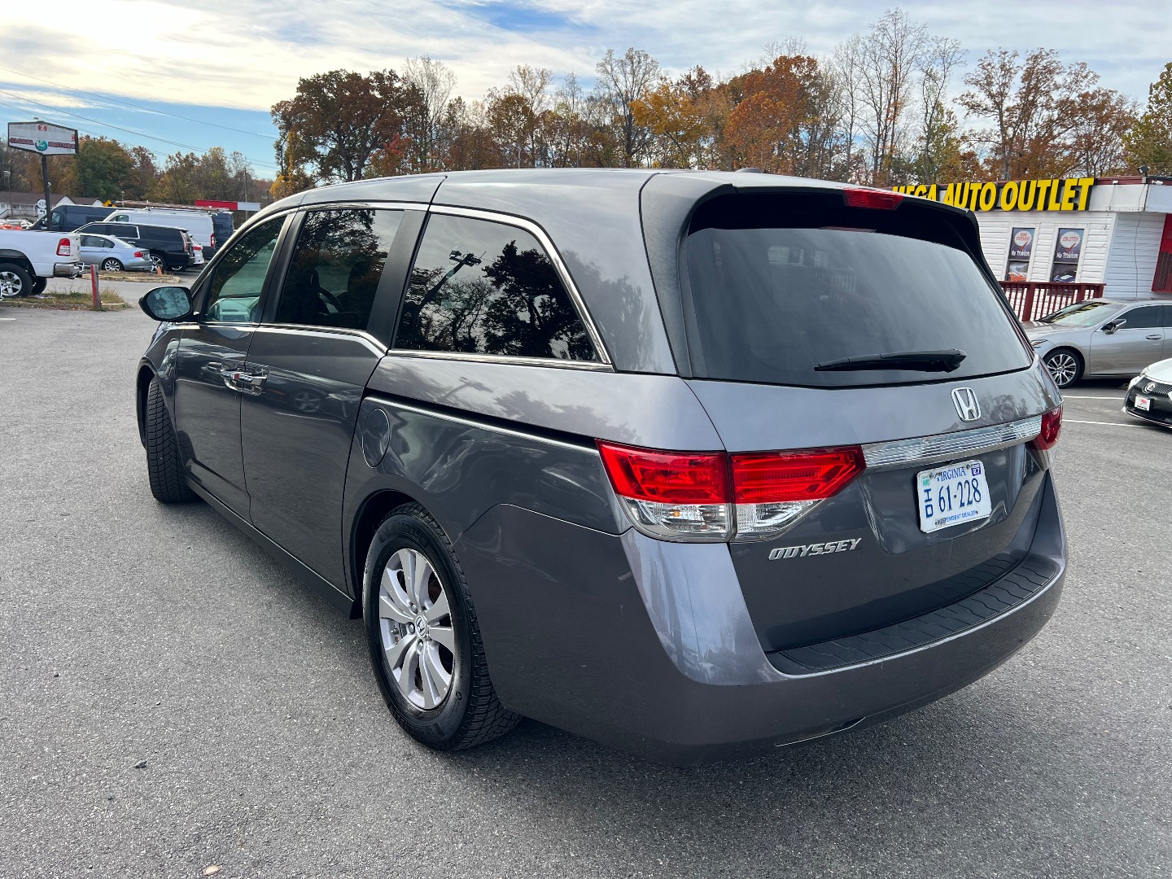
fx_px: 880
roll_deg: -2.2
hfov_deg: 67.3
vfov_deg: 53.1
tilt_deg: -14.9
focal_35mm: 26
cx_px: 586
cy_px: 440
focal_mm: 5.7
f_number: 1.5
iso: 50
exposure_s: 1/1183
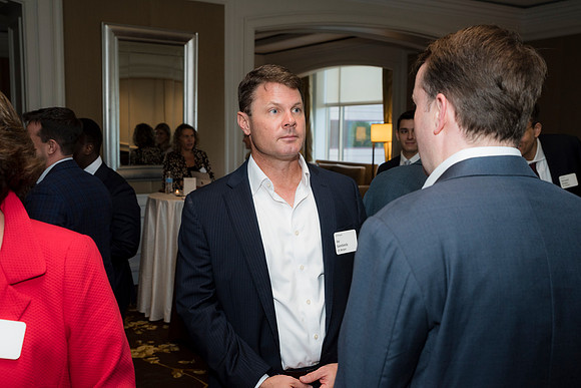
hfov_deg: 48.4
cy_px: 194
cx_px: 290
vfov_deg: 33.4
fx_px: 646
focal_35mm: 40
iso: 800
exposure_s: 1/125
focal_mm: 40
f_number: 5.6
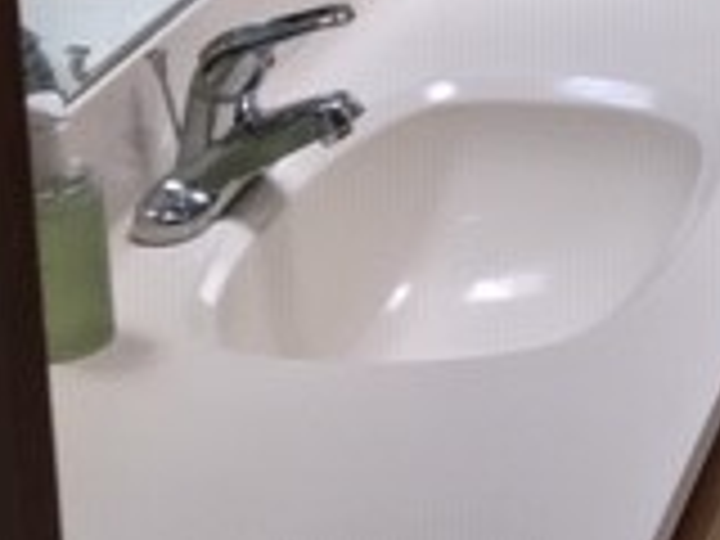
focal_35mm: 116
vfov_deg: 11.8
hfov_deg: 15.2
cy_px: -436
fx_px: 2413
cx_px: 1202
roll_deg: +0.4
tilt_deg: -9.1
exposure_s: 1/50
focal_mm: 4.15
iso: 32
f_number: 2.2
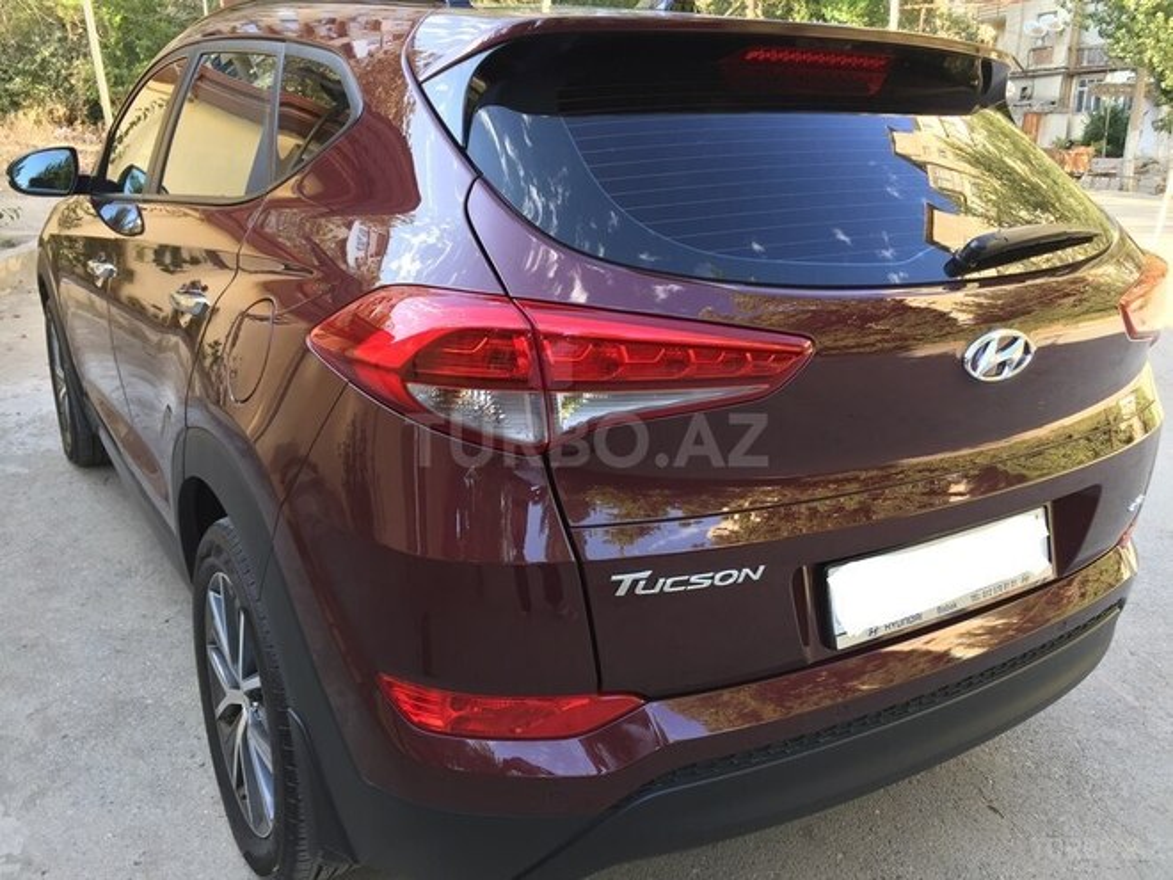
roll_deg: +0.1
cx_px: 586
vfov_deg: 48.2
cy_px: 440
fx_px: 983
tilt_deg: -14.8
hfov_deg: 61.7
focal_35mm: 29
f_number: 2.2
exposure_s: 1/100
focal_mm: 4.15
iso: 40
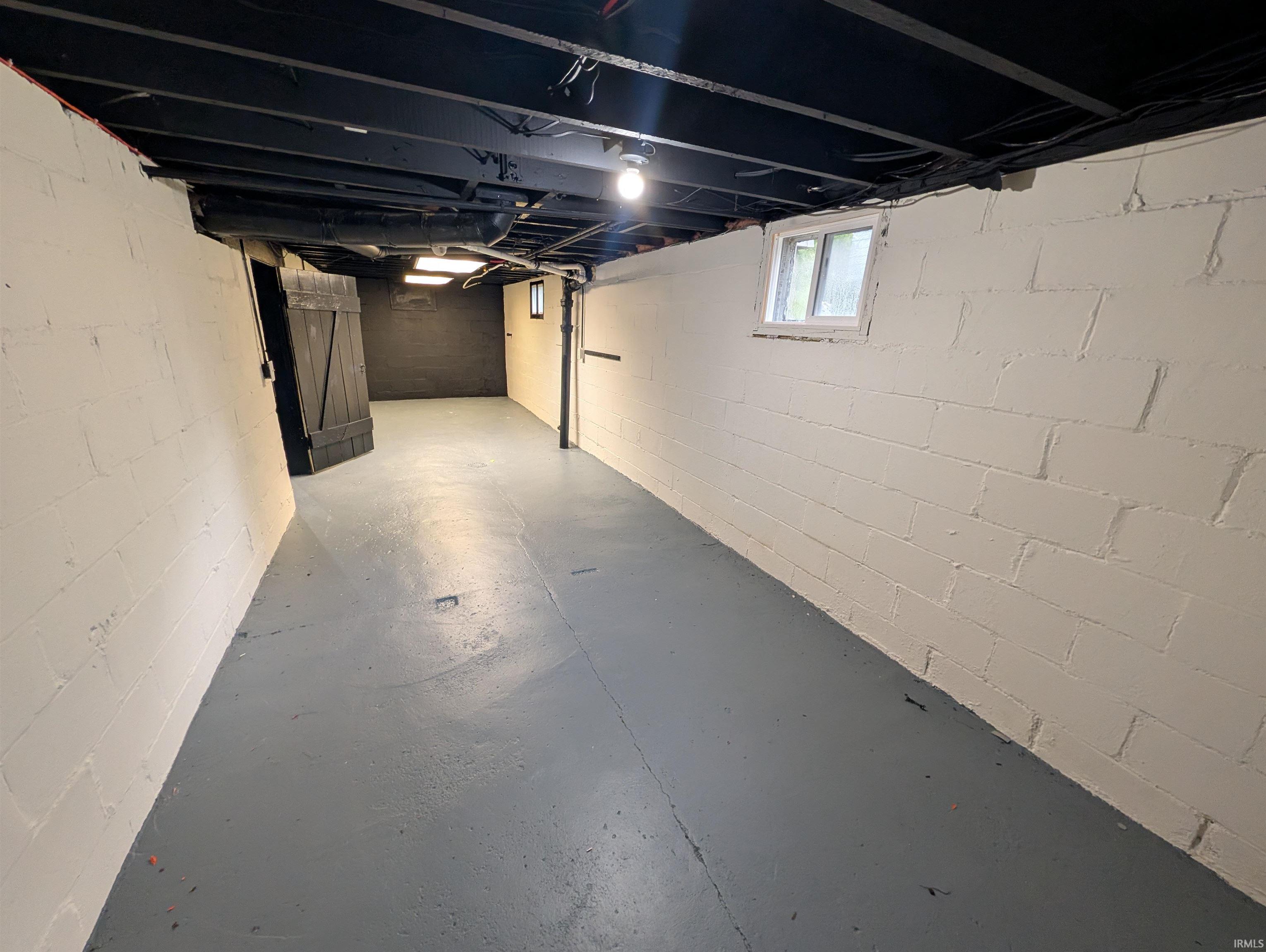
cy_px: 476
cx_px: 633
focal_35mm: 12
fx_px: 439
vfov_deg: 94.6
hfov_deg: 110.5
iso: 208
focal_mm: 2.02
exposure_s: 1/30
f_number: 1.7
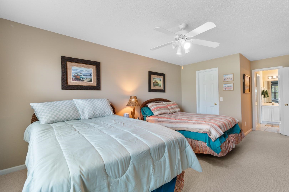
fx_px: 120
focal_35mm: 15
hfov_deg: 100.4
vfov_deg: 77.3
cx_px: 144
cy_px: 96
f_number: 4.5
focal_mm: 10
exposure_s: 1/6
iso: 100
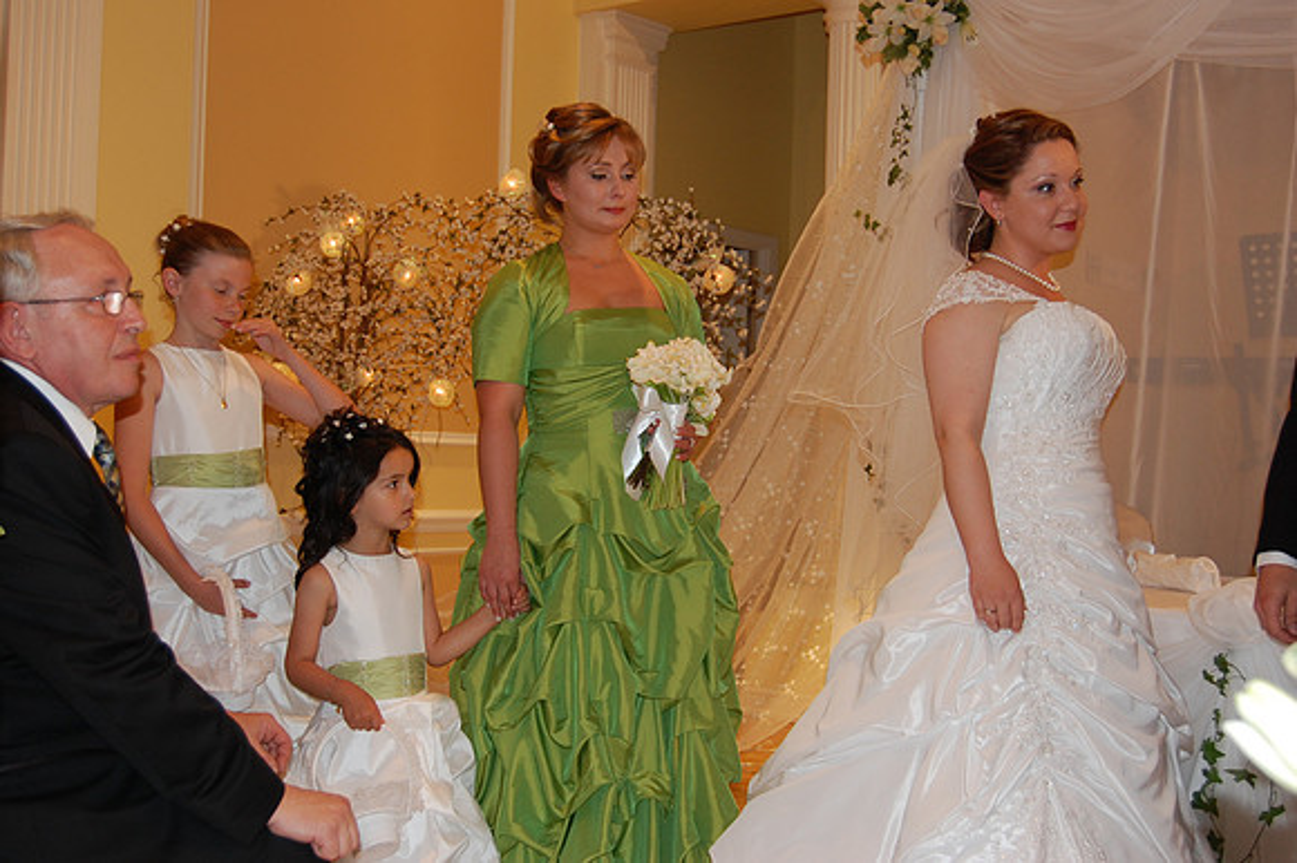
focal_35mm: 45
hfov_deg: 43.6
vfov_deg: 29.8
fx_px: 1620
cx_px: 648
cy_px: 432
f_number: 4.2
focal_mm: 30
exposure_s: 1/60
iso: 400
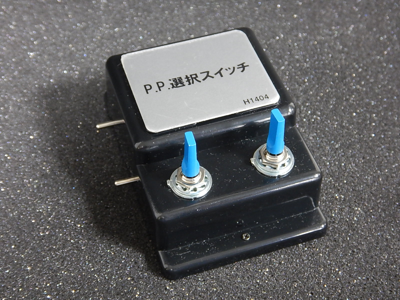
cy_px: 150
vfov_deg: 24.0
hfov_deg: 31.7
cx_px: 200
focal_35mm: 61
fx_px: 705
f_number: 4.4
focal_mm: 11
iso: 400
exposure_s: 1/6
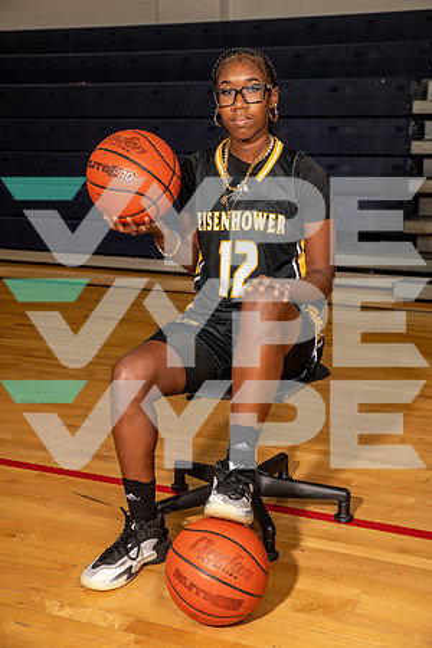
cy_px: 324
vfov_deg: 38.2
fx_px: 936
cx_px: 216
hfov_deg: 26.0
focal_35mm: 52
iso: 320
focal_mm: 52
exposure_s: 1/320
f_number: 6.3
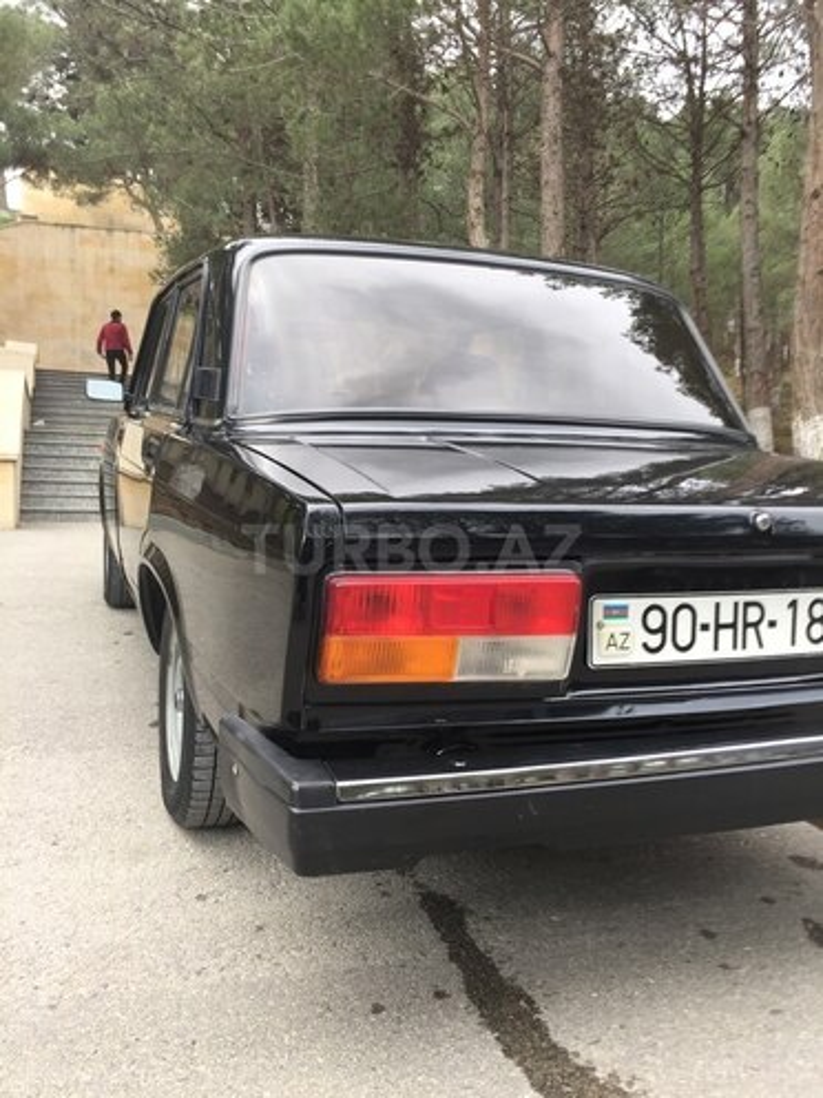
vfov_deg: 61.7
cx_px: 412
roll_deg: -0.7
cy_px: 549
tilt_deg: +0.8
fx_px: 919
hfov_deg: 48.2
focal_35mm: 29
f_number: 2.2
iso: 32
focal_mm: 4.15
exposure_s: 1/112
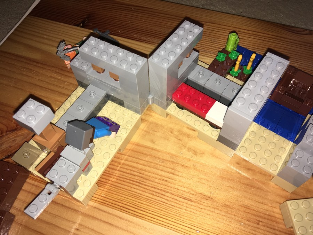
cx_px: 156
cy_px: 118
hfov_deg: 61.7
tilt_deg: -58.8
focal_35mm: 29
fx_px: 262
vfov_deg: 48.2
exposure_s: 1/76
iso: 25
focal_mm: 4.15
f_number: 2.2
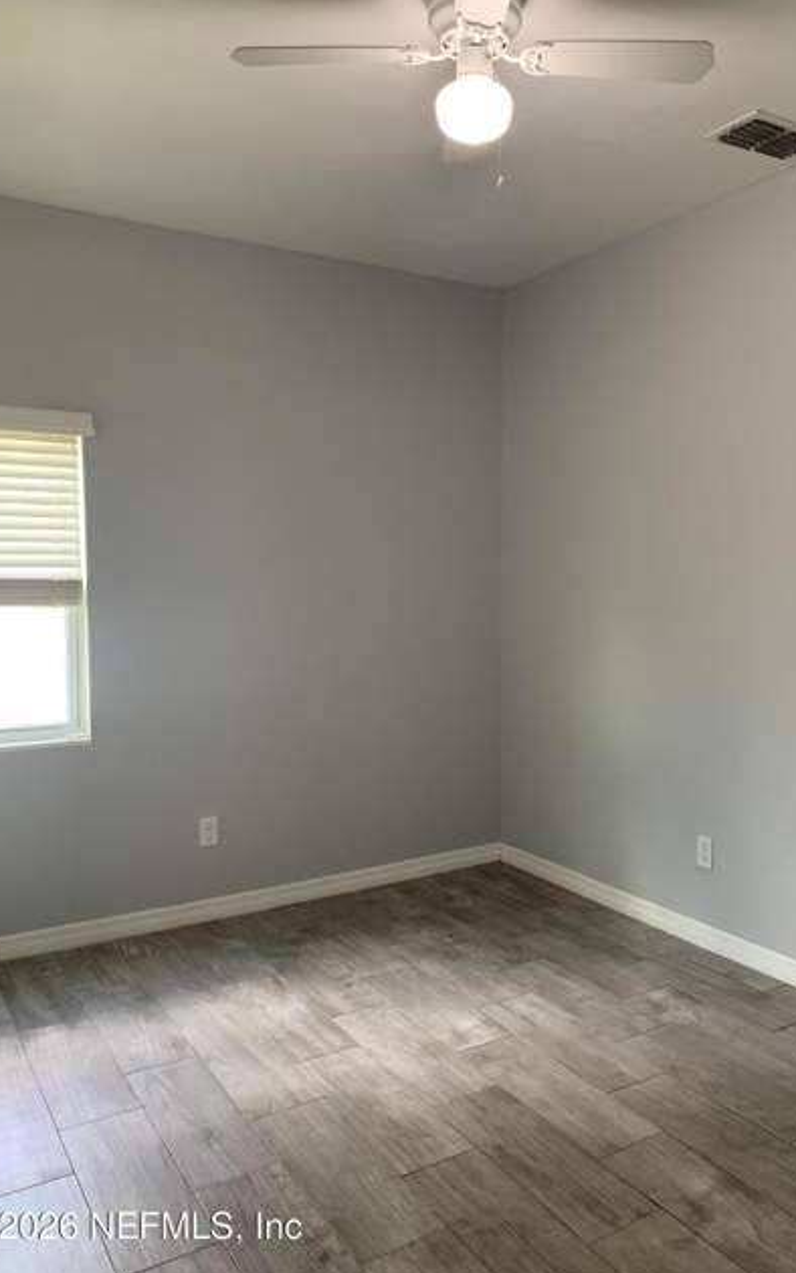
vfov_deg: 66.5
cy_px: 639
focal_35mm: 28
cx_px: 453
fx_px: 971
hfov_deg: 44.5
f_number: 1.8
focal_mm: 4.25
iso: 125
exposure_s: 1/60
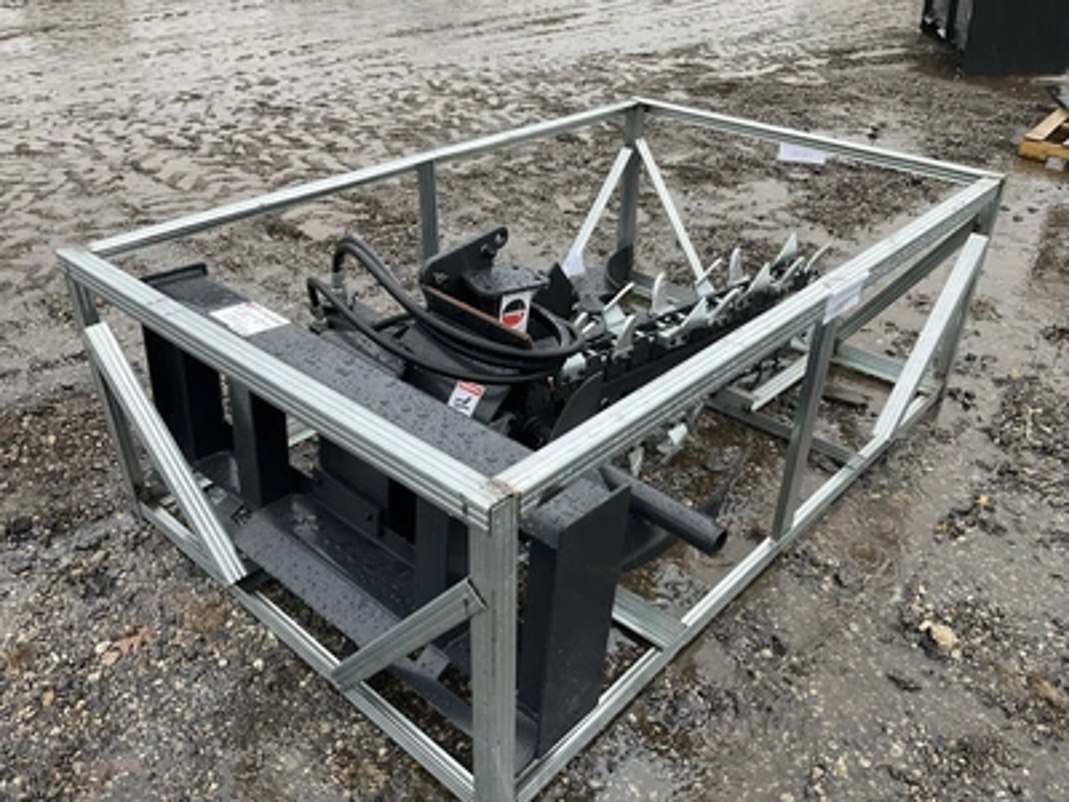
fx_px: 896
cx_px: 534
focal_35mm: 29
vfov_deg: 48.2
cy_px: 401
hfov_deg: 61.7
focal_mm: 3
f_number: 1.8
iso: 64
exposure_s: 1/93
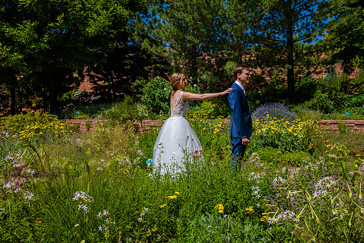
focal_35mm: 36
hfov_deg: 52.9
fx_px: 366
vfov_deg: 36.7
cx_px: 172
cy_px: 122
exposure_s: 1/320
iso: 200
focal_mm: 32
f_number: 10
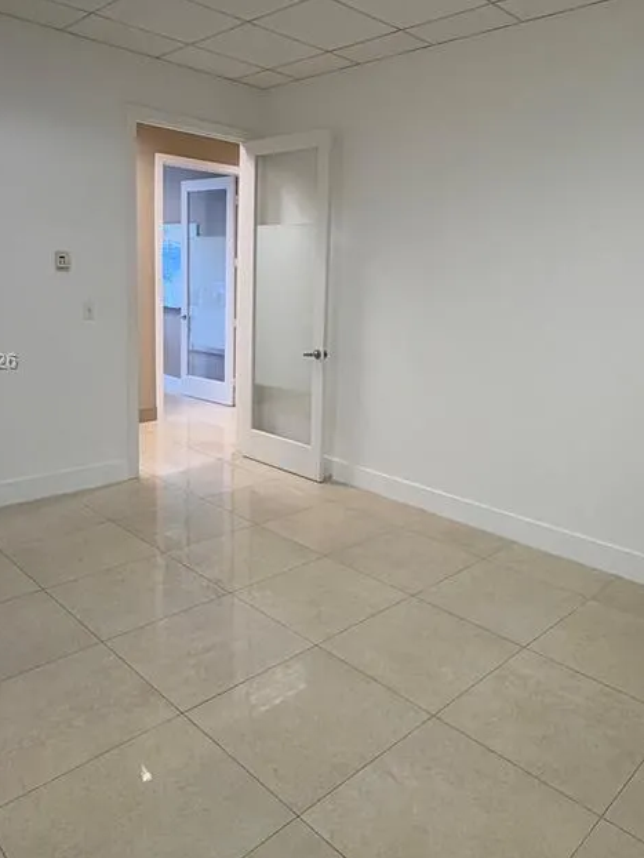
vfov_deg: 64.9
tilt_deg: -7.0
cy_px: 363
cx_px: 382
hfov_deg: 51.1
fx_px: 669
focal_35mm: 27
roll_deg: -2.7
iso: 160
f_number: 2.2
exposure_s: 1/120
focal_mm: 2.22
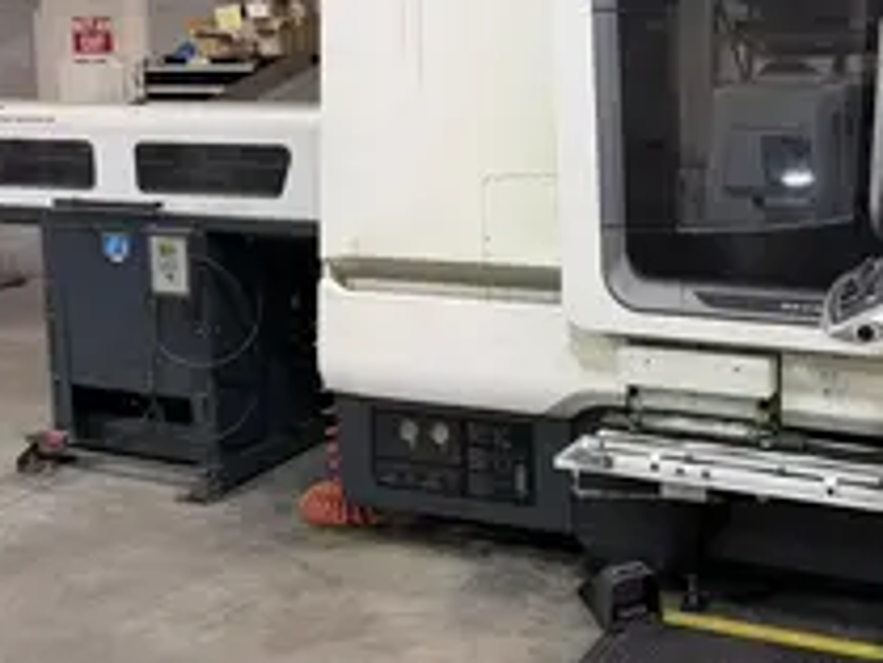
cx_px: 680
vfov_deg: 30.9
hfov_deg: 39.9
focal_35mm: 46
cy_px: 144
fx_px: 1174
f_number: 1.78
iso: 125
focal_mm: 6.76
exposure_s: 1/121
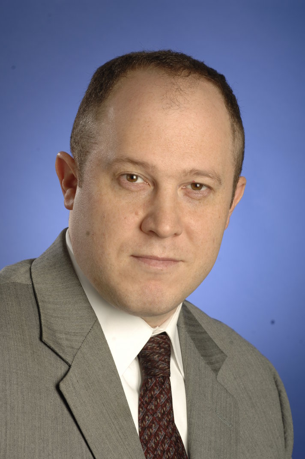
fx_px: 2007
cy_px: 230
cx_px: 152
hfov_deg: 8.7
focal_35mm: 158
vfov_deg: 13.1
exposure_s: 1/250
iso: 100
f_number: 11
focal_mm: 105
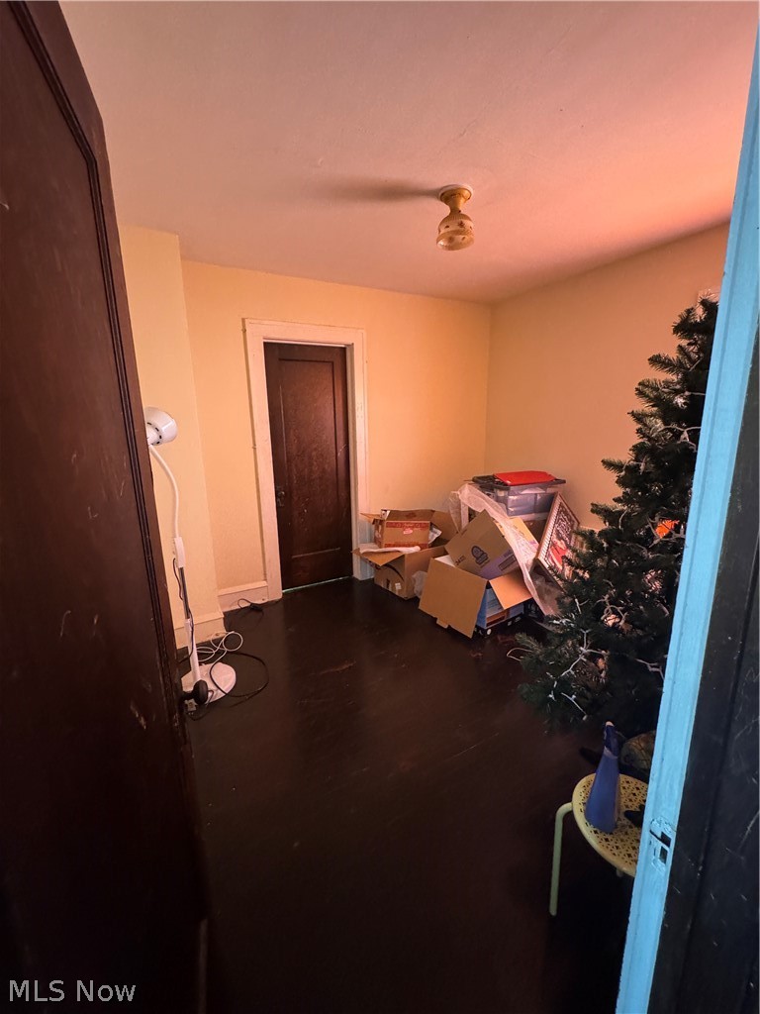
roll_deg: +1.7
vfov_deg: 102.1
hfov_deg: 85.7
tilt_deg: -12.5
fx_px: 410
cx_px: 380
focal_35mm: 14
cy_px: 507
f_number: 2.2
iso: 1000
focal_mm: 2.22
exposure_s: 1/40
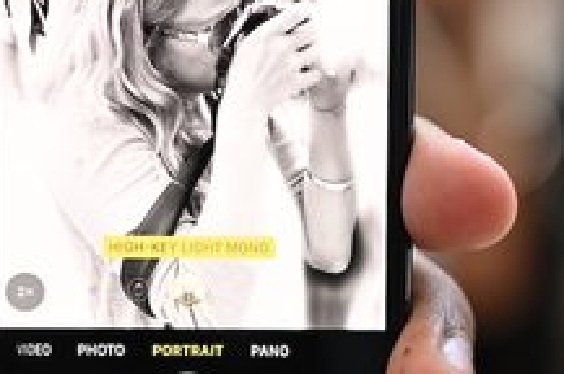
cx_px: 218
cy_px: 86
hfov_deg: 17.6
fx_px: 1815
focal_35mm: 116
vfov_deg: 11.7
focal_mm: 35
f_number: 1.8
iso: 160
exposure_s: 1/320
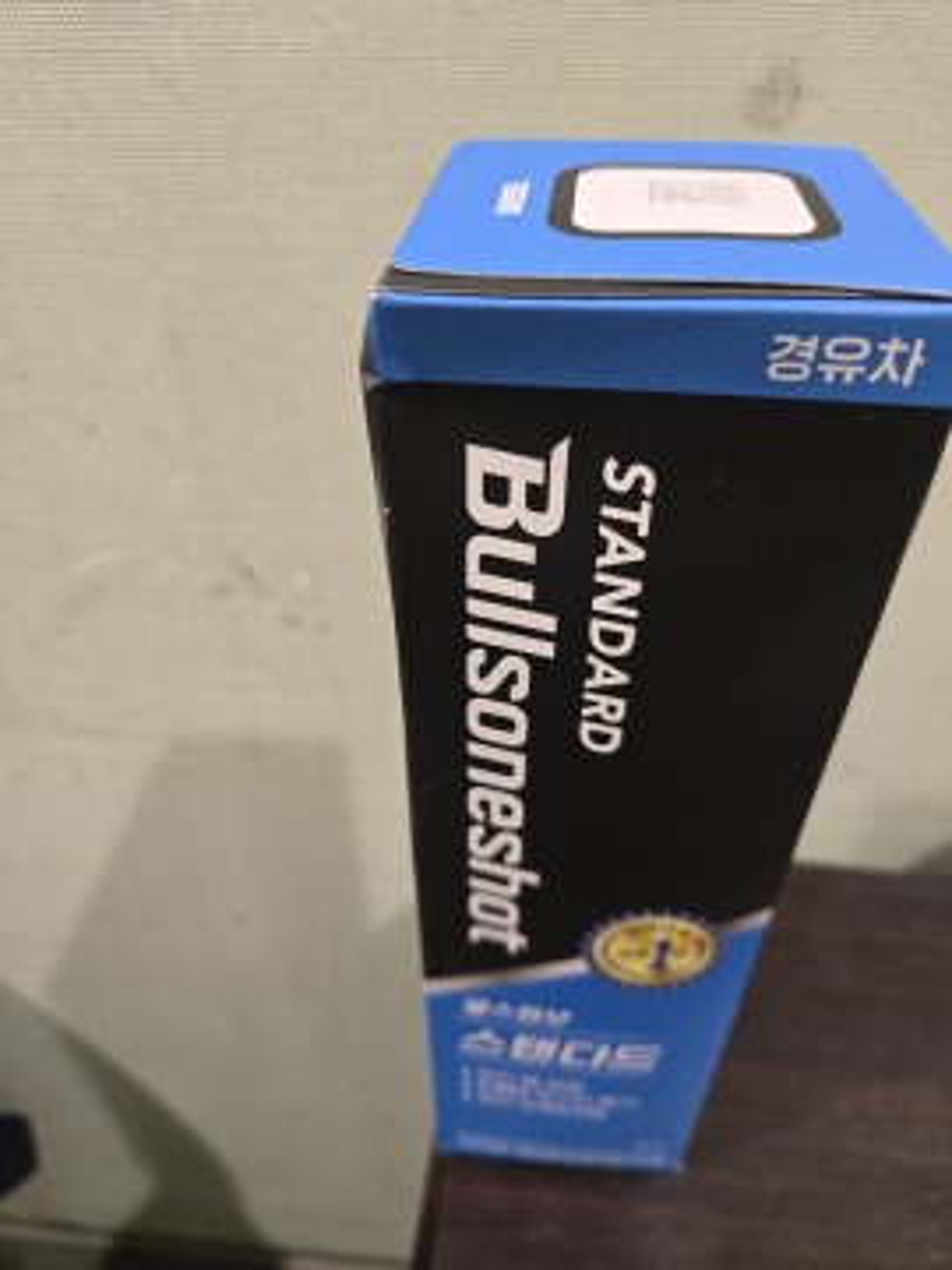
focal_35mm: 23
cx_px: 476
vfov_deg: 73.9
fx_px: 843
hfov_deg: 58.9
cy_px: 635
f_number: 1.8
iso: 640
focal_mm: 5.4
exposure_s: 1/120
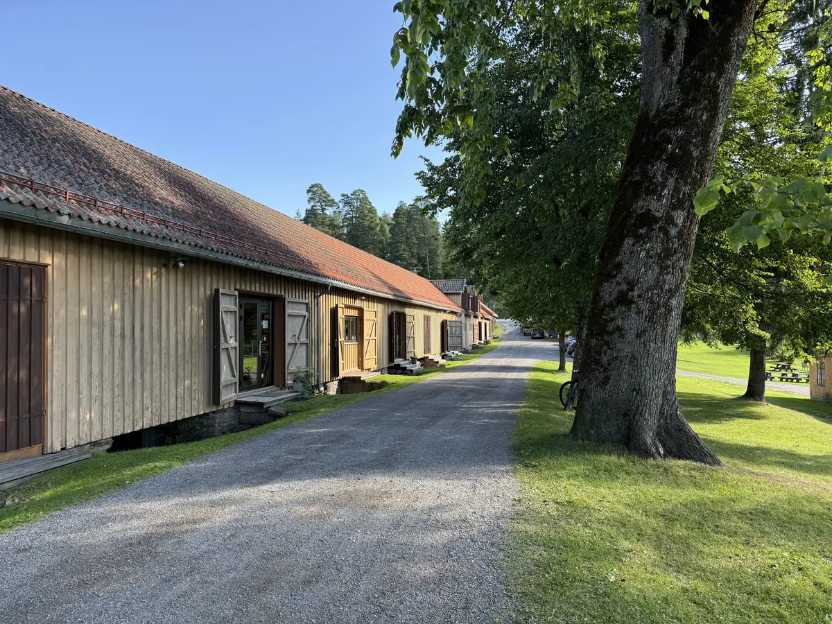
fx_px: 577
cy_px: 312
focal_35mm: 24
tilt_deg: +1.0
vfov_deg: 56.8
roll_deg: +0.1
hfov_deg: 71.6
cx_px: 416
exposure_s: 1/780
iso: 100
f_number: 1.78
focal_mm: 6.76
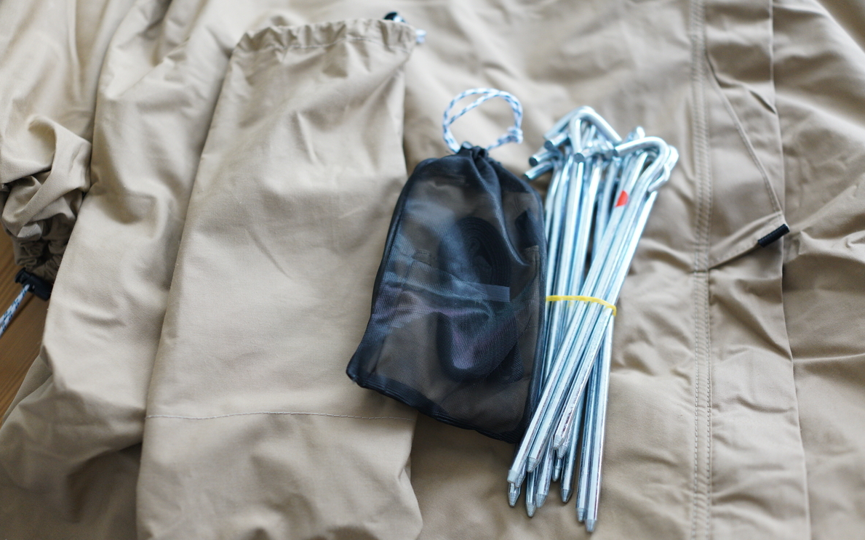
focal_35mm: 36
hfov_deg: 54.0
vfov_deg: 35.3
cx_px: 431
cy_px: 283
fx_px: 849
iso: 1600
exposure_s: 1/100
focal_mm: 35
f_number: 2
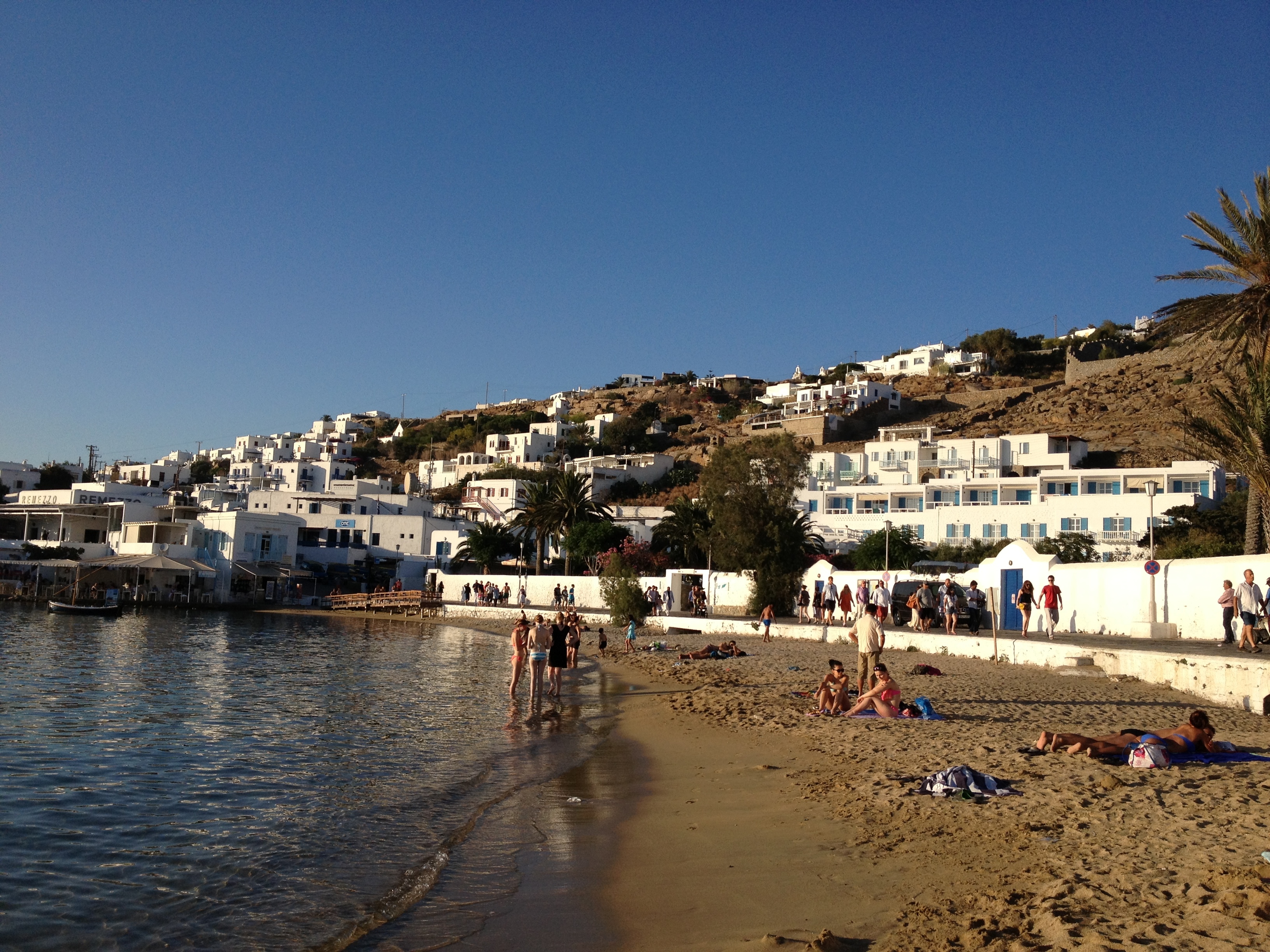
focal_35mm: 35
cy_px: 476
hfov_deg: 52.6
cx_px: 635
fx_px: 1284
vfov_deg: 40.7
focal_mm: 4.28
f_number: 2.4
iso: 50
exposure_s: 1/1842
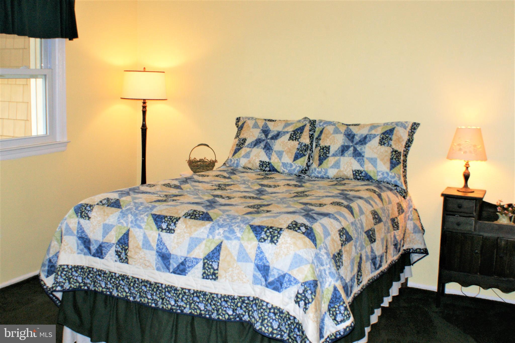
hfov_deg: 50.7
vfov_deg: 35.0
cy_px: 172
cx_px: 258
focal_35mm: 38
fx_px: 544
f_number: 5.6
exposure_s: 1/60
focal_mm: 18
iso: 400
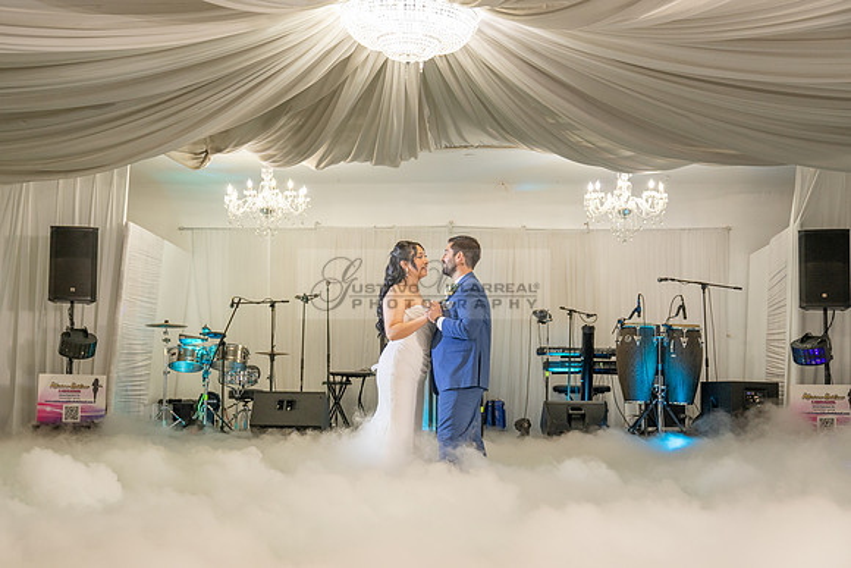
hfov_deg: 37.7
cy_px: 283
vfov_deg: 25.7
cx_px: 407
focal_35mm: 53
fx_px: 1247
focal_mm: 49
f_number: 3.5
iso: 640
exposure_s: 1/125
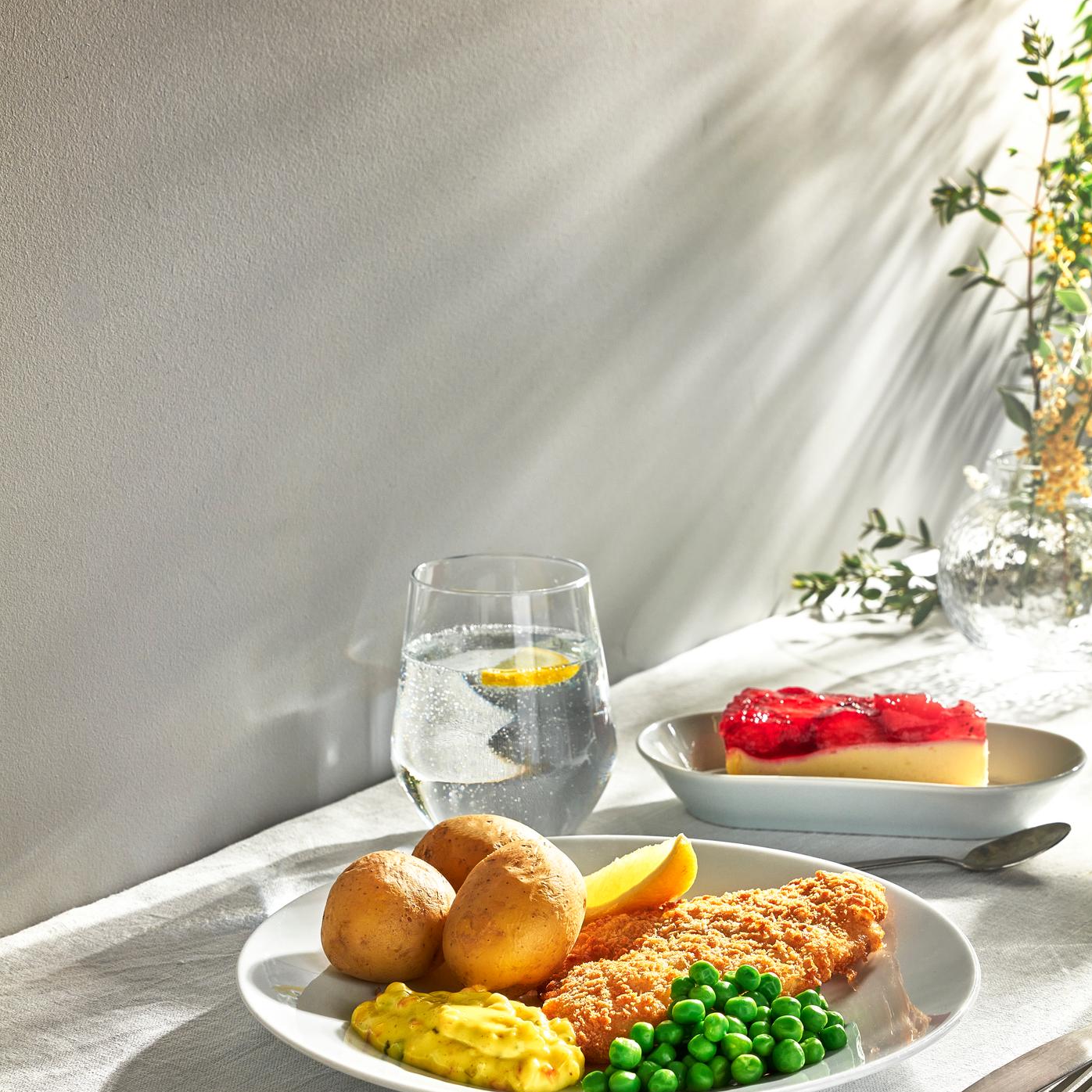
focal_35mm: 69
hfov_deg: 25.0
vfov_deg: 25.0
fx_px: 2463
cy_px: 654
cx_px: 547
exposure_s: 1/200
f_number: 11
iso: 200
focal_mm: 54
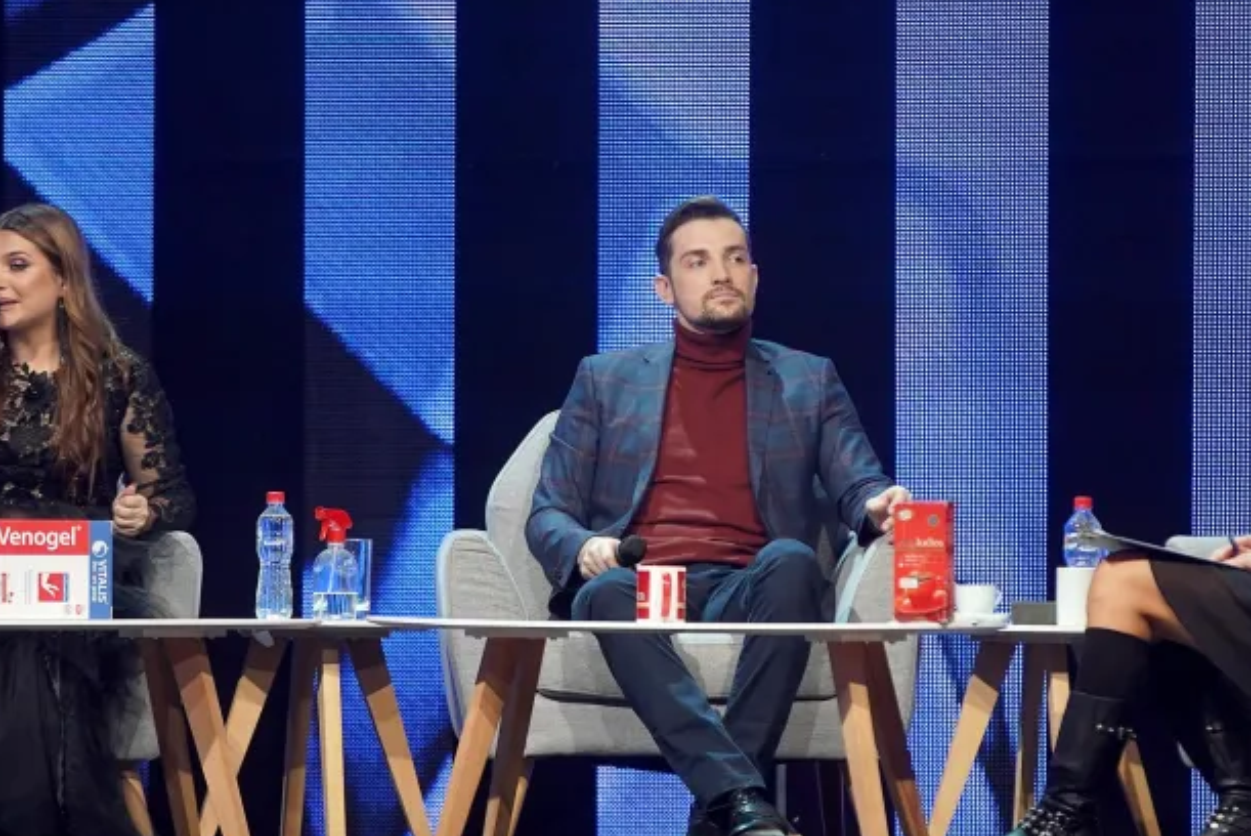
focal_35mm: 373
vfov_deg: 3.7
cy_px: 403
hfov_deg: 5.5
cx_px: 690
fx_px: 12967
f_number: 2.8
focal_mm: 200
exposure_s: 1/400
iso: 1600
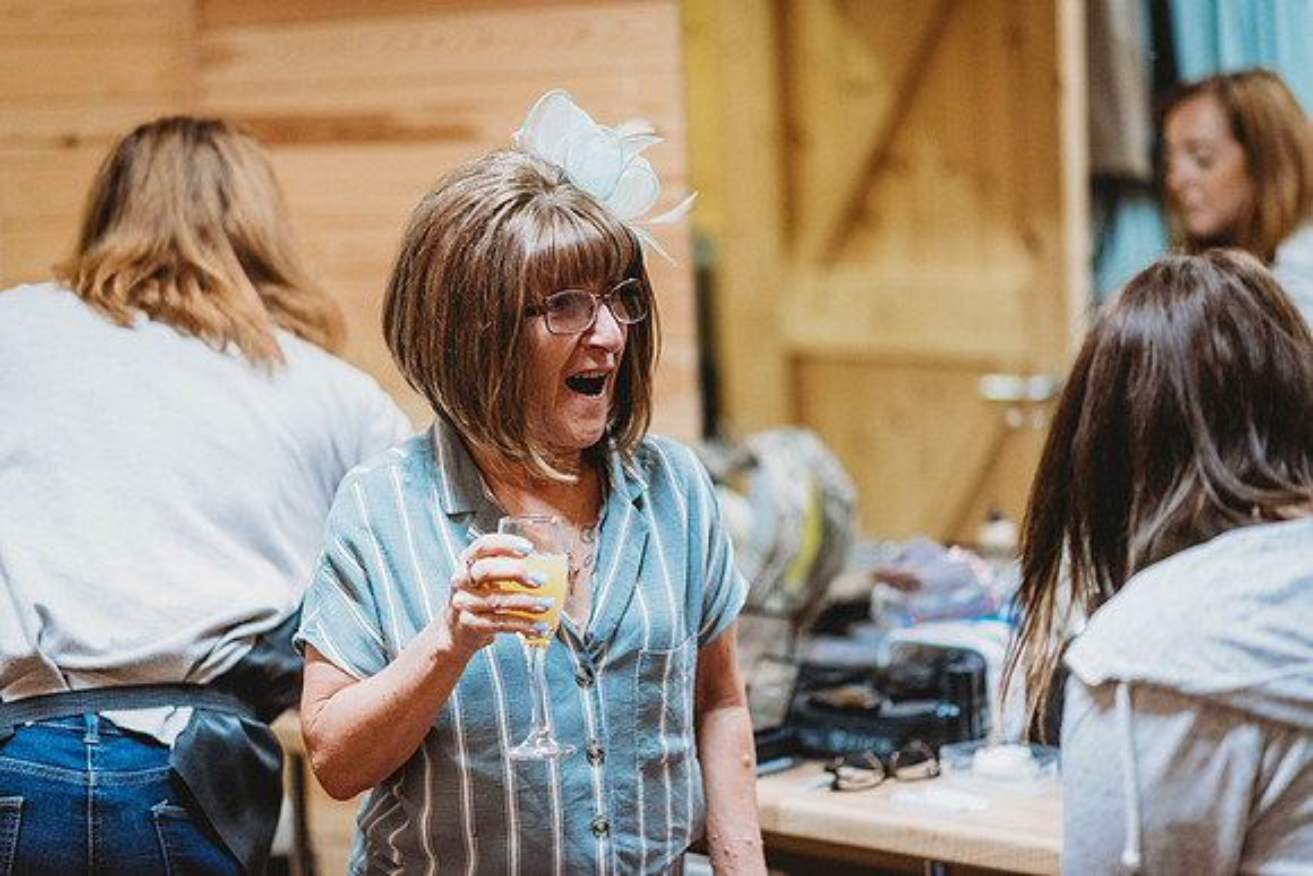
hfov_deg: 23.9
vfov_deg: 16.1
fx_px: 3101
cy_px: 438
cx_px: 656
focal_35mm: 85
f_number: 1.8
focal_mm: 85
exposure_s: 1/200
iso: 1000
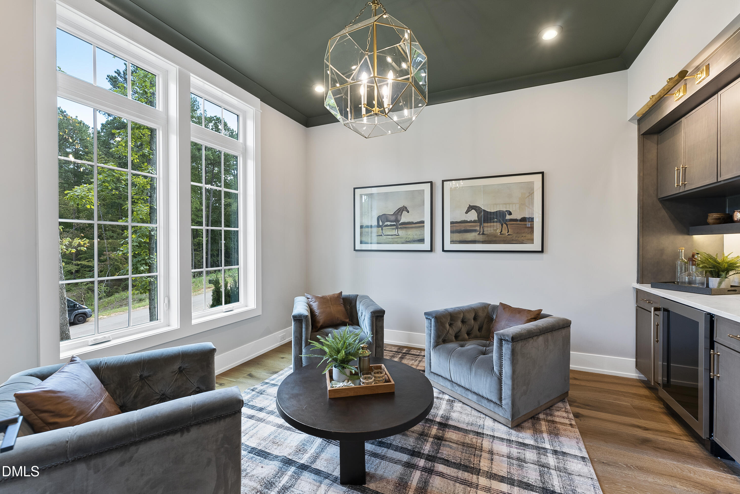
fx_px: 288
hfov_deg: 104.2
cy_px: 247
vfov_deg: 81.3
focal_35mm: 14
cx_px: 370
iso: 400
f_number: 7.1
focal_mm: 14
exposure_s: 1/6
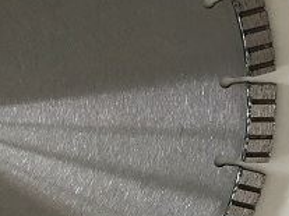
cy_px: 90
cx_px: -130
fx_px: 834
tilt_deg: -73.7
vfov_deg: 14.8
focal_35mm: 100
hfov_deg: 17.8
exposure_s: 1/33
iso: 80
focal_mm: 4.15
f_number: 2.2
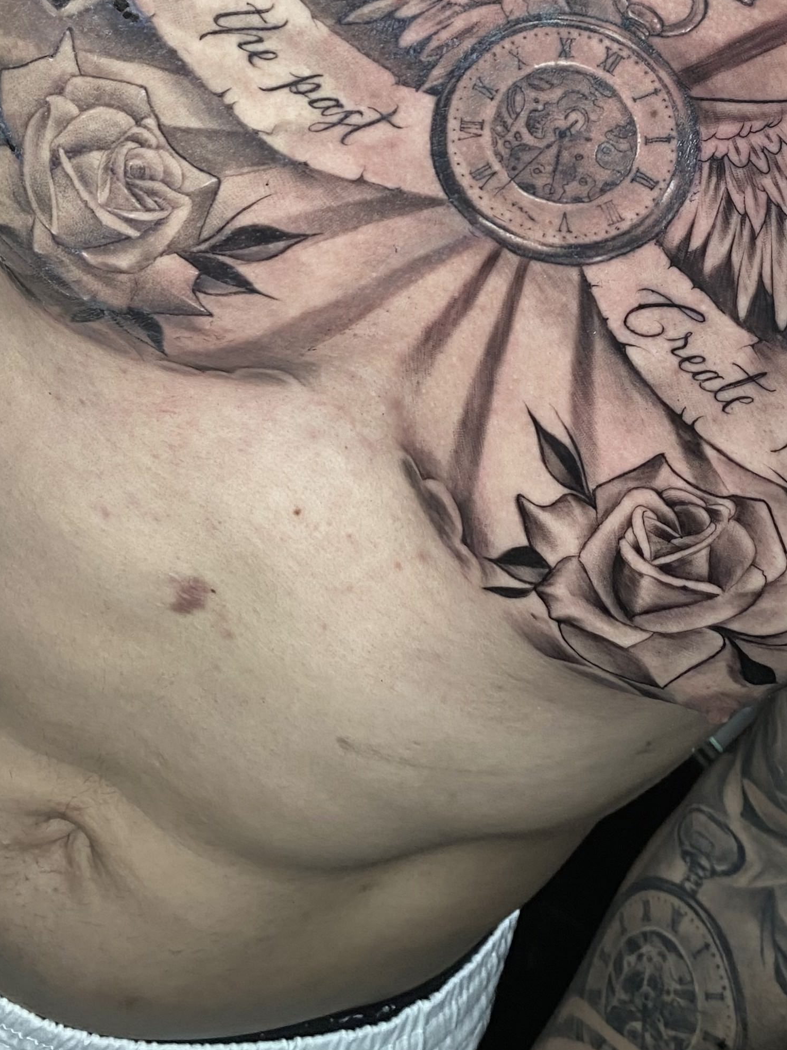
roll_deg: -36.4
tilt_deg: -32.6
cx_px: 597
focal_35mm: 53
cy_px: 115
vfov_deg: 34.3
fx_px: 1607
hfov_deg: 27.1
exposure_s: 1/97
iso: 125
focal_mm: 4.25
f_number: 1.8
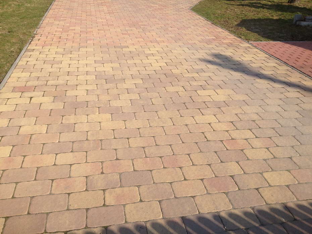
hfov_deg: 52.6
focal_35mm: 35
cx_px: 156
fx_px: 316
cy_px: 117
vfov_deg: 40.7
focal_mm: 4.28
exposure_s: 1/1493
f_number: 2.4
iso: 50
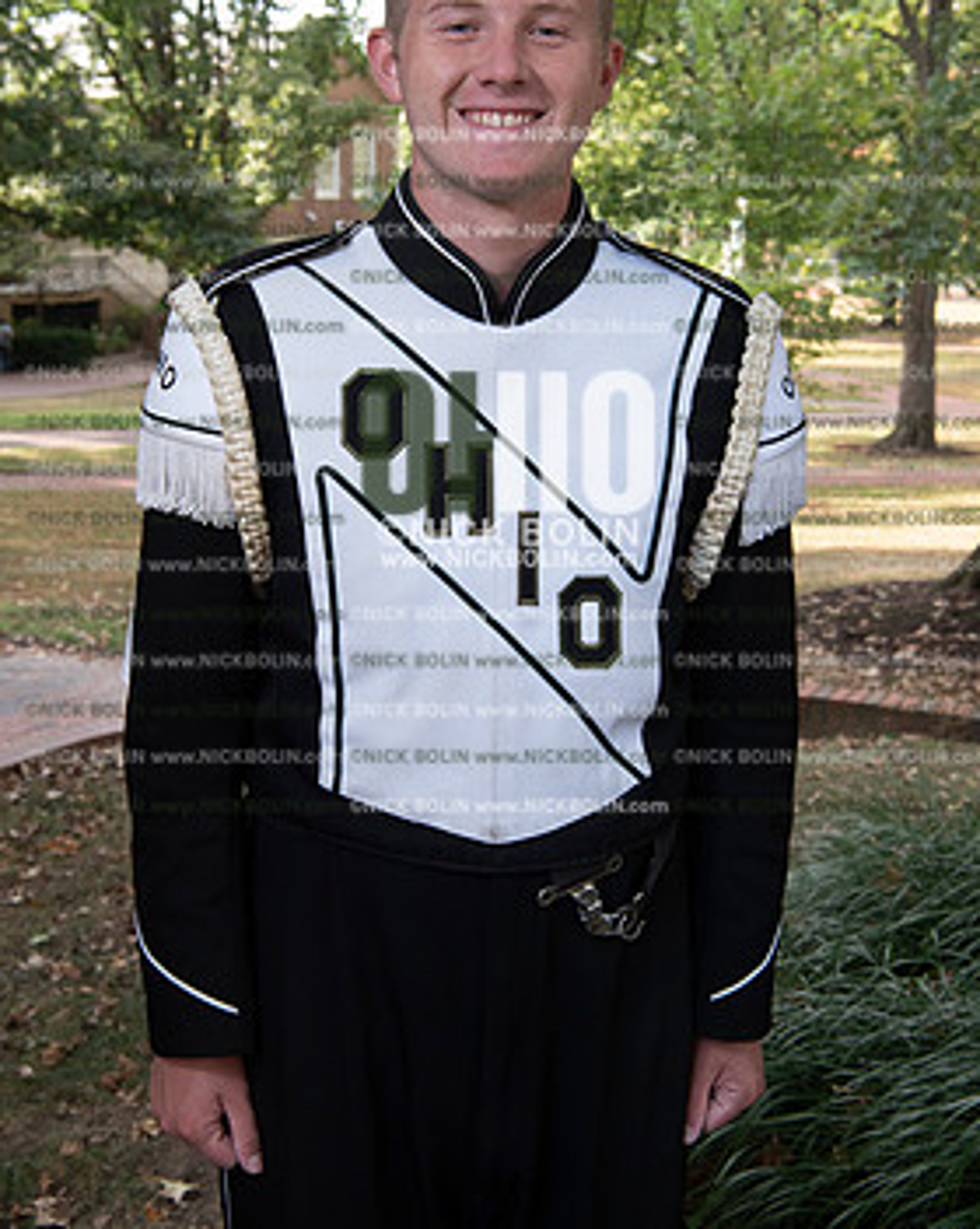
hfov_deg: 28.6
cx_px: 508
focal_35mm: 53
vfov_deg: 35.2
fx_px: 1925
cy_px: 469
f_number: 8
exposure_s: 1/100
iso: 800
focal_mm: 44
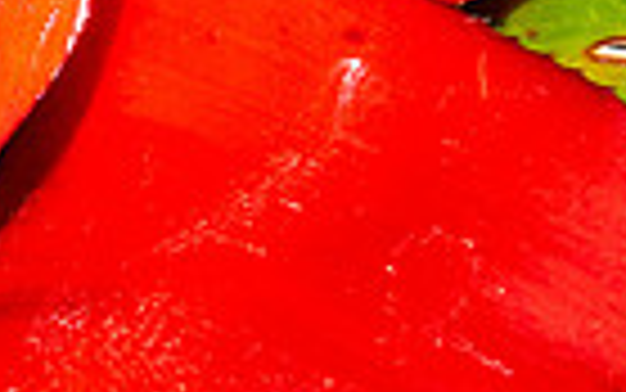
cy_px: 124
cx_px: -234
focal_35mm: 405
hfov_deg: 5.2
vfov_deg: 3.2
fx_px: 6912
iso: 200
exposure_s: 1/80
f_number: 9
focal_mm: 34.64
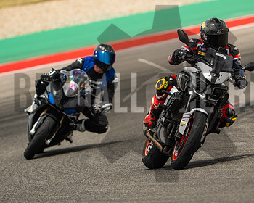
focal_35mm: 653
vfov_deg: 2.4
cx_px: 167
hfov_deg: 3.0
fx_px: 4909
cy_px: 94
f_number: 2.8
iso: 320
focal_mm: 280
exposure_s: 1/2000
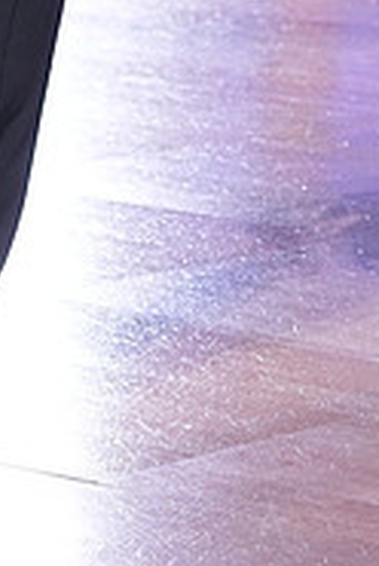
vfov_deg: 9.2
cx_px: 307
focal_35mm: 219
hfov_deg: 6.3
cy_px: -239
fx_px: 3445
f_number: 5
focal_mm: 70
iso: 3200
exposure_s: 1/250
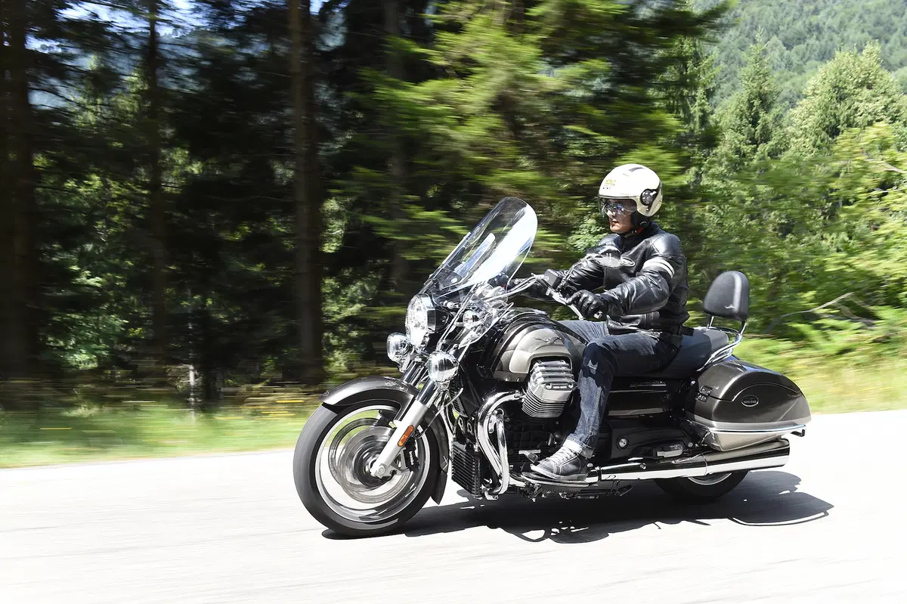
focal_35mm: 34
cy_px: 302
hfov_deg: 55.8
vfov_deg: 38.9
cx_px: 454
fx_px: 856
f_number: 5.6
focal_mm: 34
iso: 79
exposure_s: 1/60
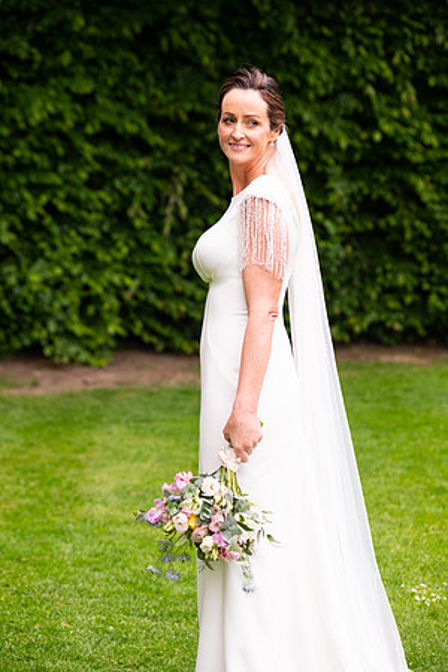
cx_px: 224
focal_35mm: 112
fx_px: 2091
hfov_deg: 12.2
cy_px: 336
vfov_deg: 18.3
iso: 250
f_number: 3.5
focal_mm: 112
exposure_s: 1/200
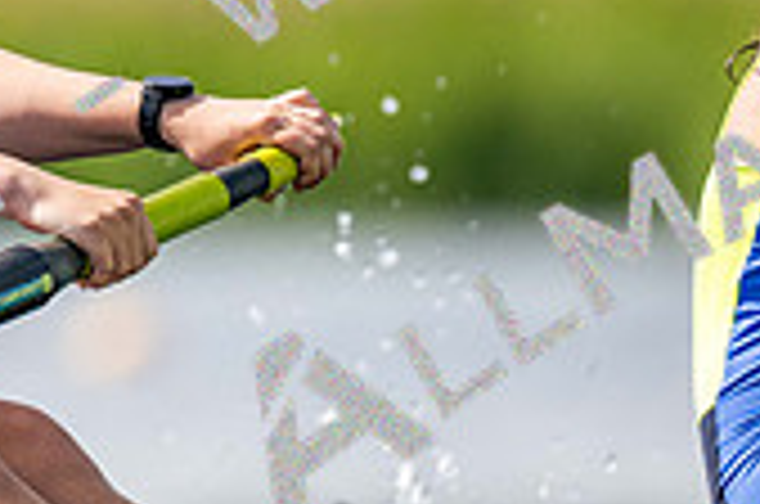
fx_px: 43533
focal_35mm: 2066
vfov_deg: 0.7
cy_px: 119
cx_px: -130
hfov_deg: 1.0
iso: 200
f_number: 4
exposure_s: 1/2500
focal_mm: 600
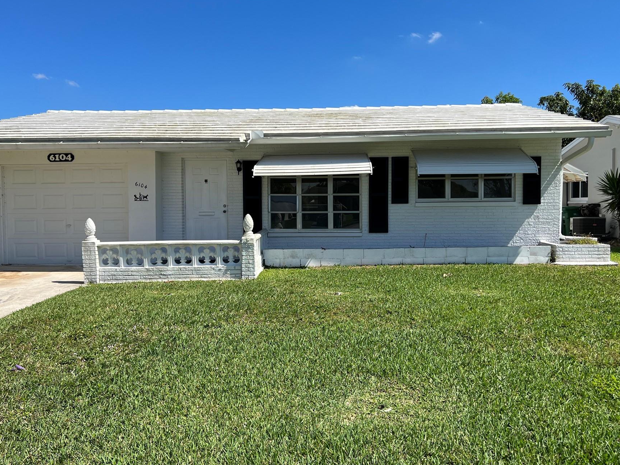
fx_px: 555
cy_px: 227
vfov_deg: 45.4
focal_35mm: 31
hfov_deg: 58.3
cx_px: 299
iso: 50
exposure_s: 1/5319
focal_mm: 5.7
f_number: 1.5
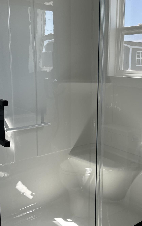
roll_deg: -0.6
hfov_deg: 29.0
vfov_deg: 45.3
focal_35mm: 44
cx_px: 98
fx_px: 272
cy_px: 111
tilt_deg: -9.8
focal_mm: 6.86
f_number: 1.78
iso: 80
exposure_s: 1/212
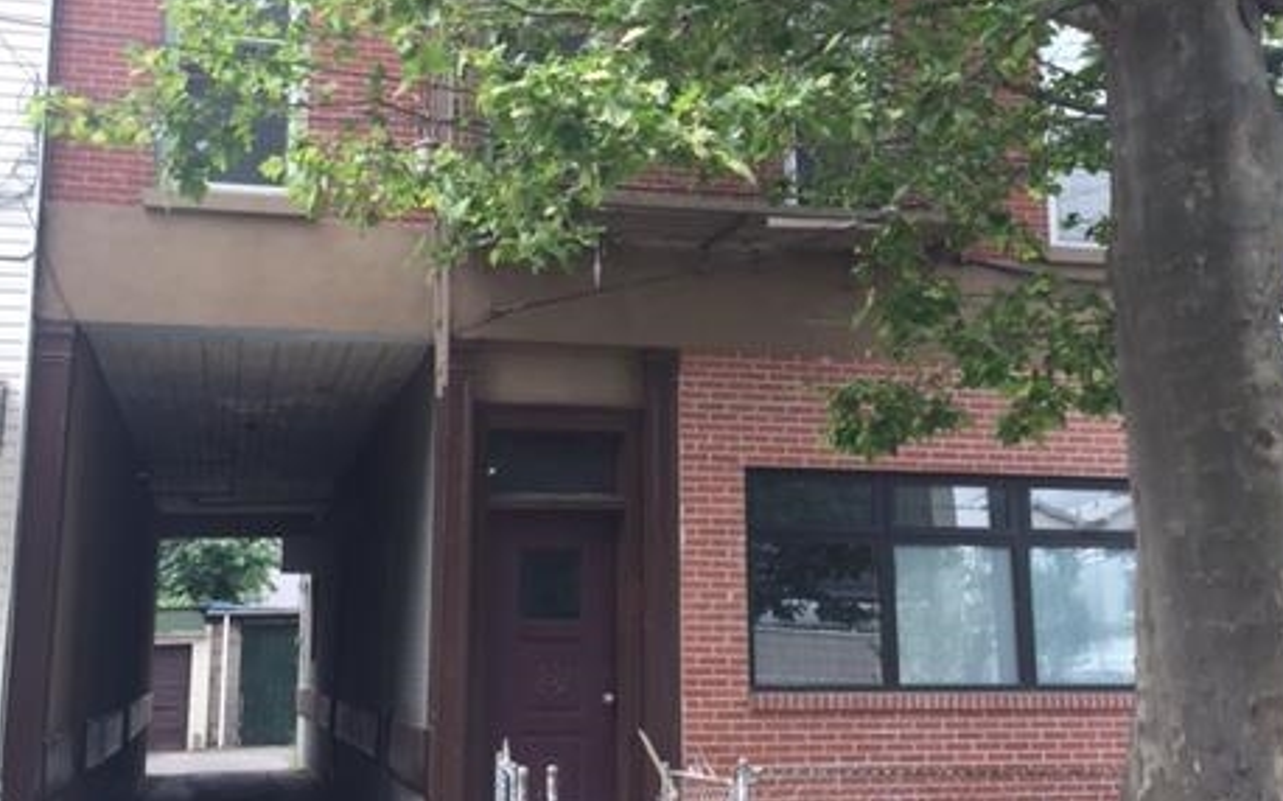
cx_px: 647
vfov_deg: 29.8
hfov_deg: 46.2
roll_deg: +0.1
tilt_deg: +12.0
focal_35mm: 43
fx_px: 1503
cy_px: 342
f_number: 2.2
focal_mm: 4.15
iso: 32
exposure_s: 1/273
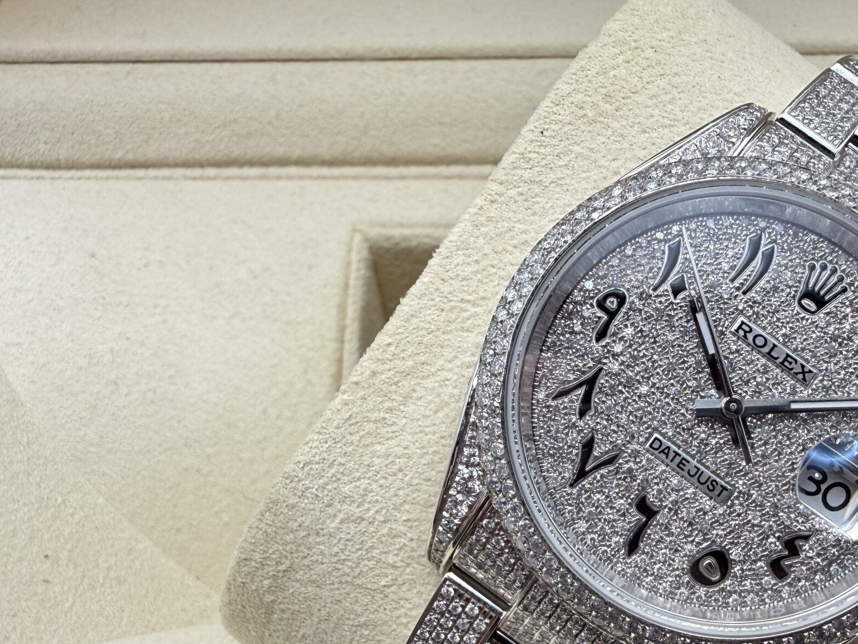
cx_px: 673
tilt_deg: -53.5
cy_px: 462
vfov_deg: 36.2
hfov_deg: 45.7
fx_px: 967
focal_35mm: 39
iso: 125
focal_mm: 2.22
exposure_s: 1/100
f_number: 2.2
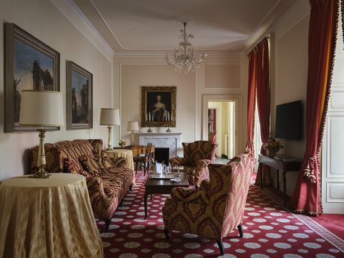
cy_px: 129
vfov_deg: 46.8
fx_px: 298
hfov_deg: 60.0
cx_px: 172
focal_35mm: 30
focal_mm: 37.6
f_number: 16
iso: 400
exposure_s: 1.3
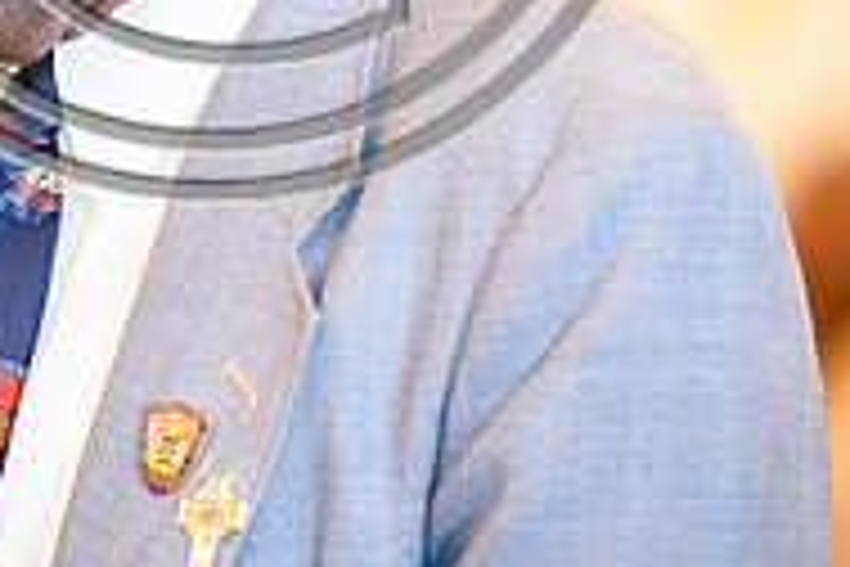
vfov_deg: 3.5
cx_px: -89
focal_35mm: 390
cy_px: -255
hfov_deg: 5.3
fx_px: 9208
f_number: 1.6
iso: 360
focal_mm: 105
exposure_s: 1/100
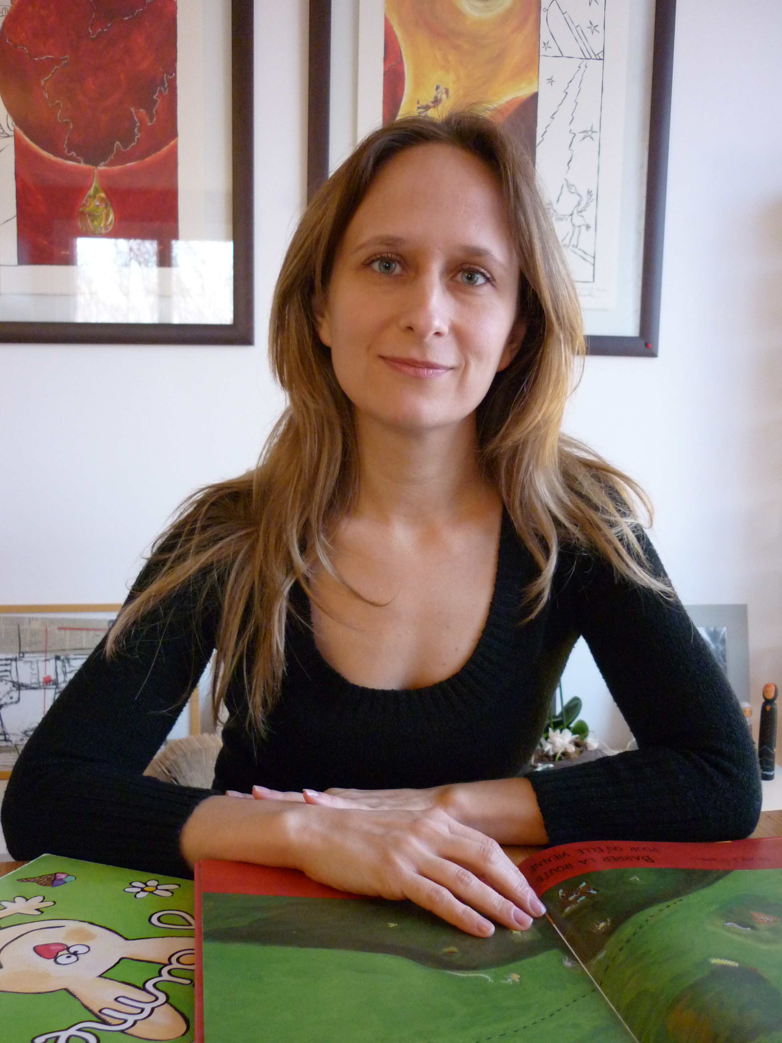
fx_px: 994
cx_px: 391
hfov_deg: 42.9
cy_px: 522
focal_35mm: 33
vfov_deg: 55.4
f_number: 2.8
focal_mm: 5.5
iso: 400
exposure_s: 1/25
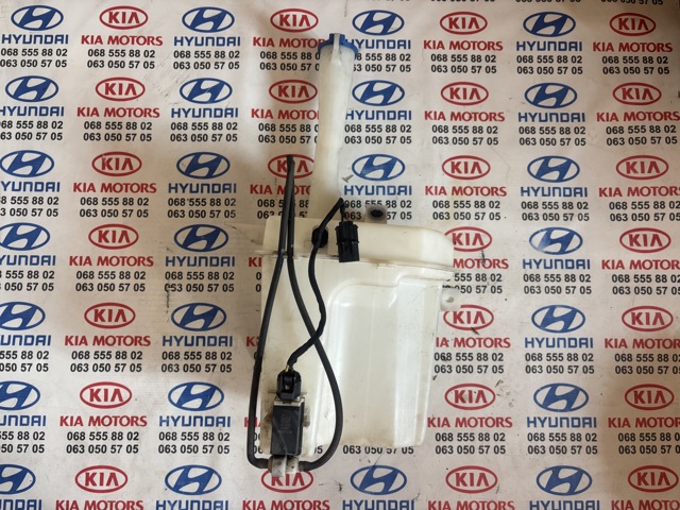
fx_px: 511
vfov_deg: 53.1
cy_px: 255
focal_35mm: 26
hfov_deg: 67.3
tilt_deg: -84.0
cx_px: 340
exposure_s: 1/121
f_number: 1.6
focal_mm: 5.96
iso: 125
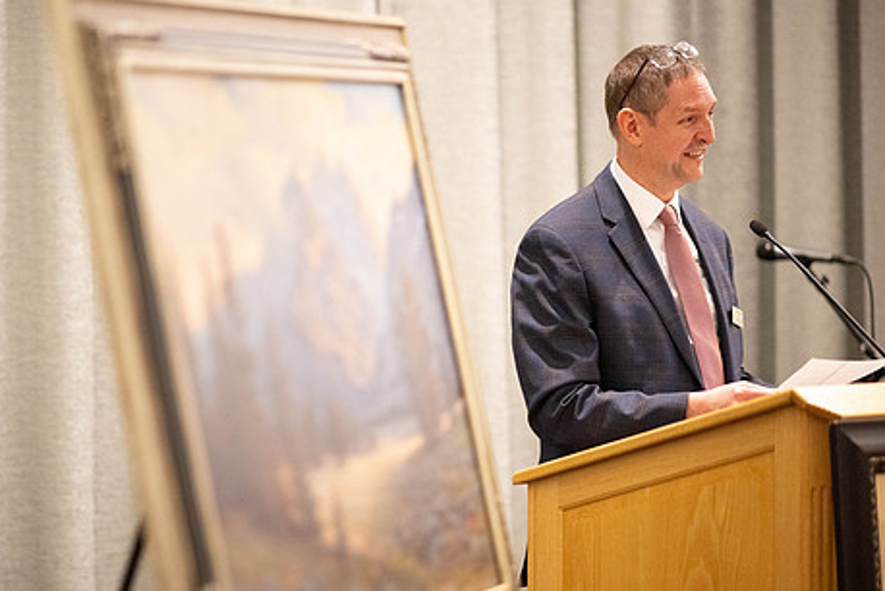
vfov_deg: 10.3
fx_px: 3272
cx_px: 369
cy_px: 351
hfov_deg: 15.4
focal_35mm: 133
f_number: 1.4
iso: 4000
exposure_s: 1/400
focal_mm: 105
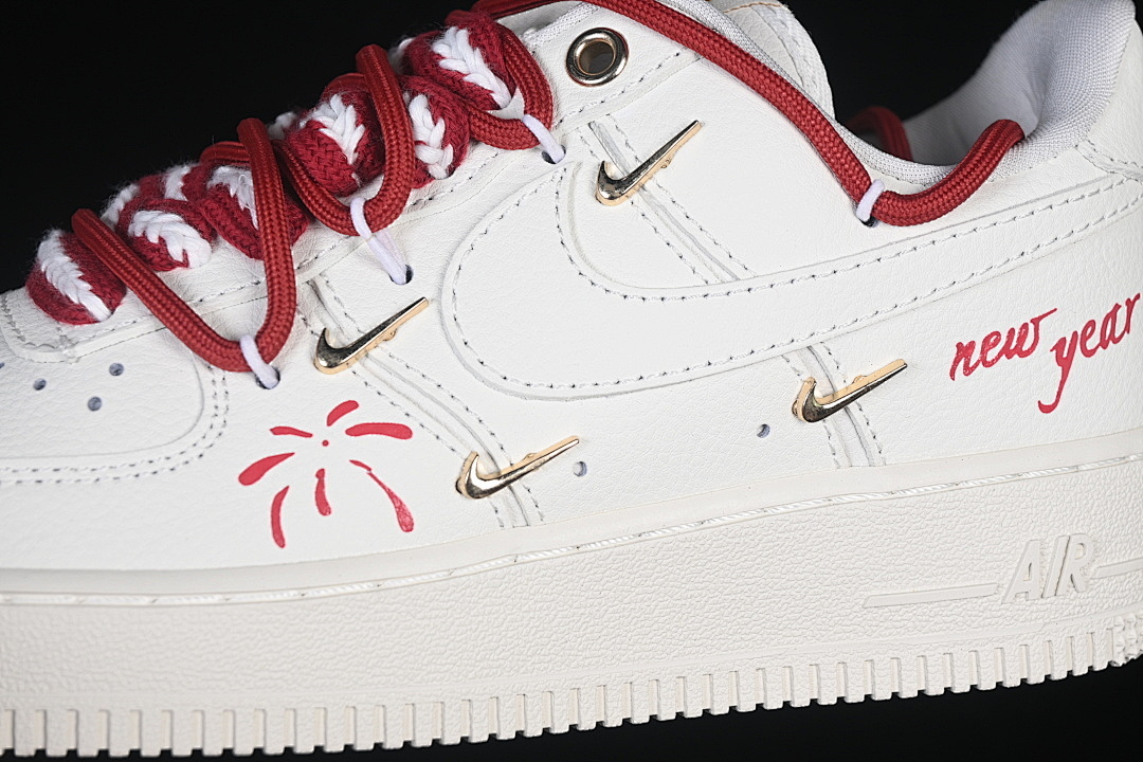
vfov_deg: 18.2
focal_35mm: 75
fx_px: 2381
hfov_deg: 27.0
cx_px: 572
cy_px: 381
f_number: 7.1
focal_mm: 50
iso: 160
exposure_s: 1/80
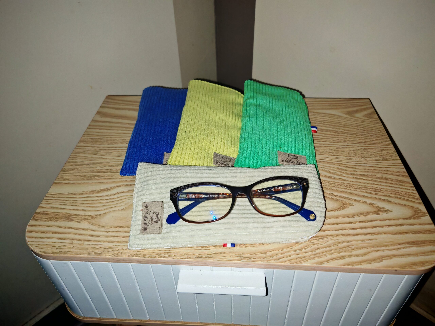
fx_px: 339
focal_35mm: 27
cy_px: 163
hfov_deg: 65.3
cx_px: 218
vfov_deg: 51.4
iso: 1600
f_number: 1.9
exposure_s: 1/170
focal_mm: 6.67
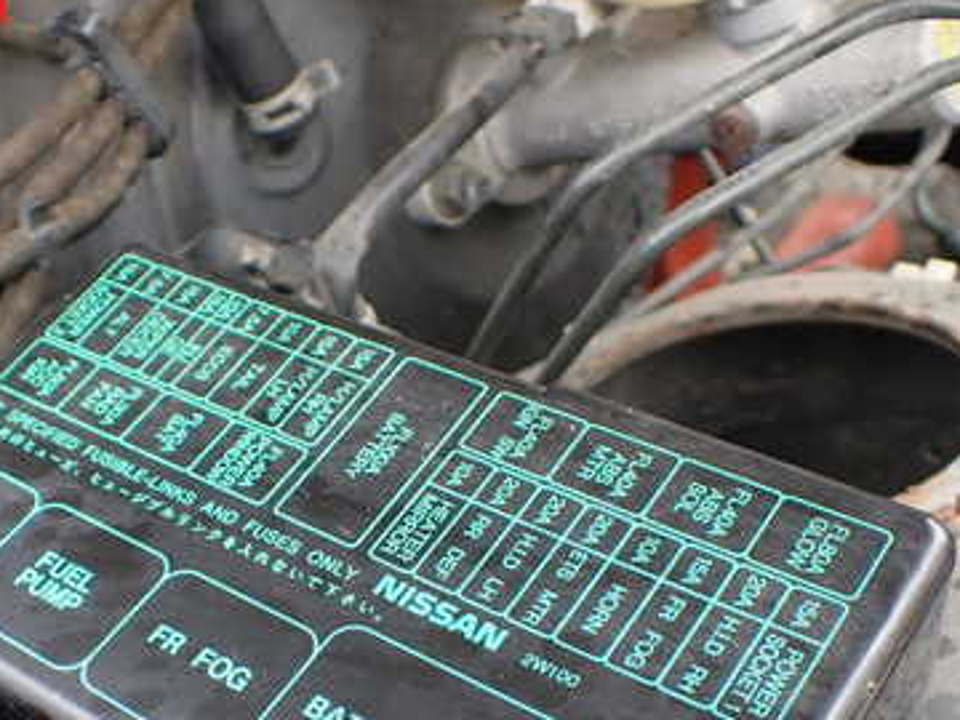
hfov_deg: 37.8
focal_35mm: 50
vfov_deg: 28.5
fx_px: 1387
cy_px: 573
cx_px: 323
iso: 160
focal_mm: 5.4
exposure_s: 1/125
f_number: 2.3
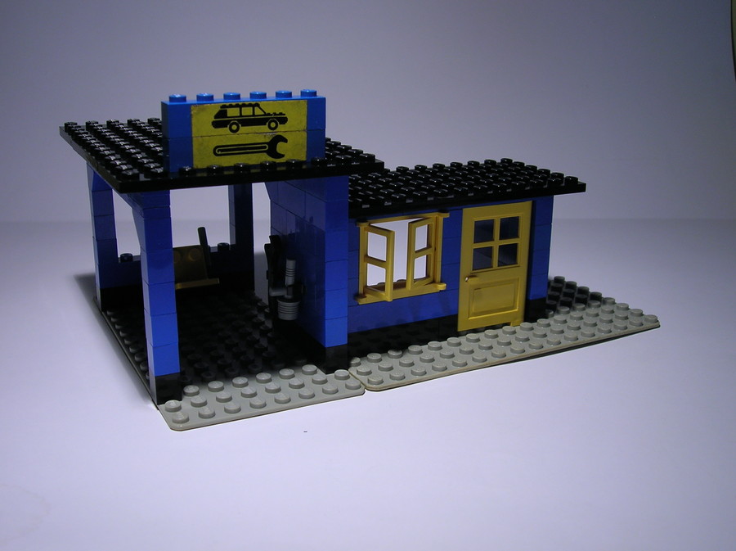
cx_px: 368
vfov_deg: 37.7
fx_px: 807
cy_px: 276
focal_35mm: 38
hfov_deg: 49.0
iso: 50
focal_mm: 6.4
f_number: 3
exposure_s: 1/30.5
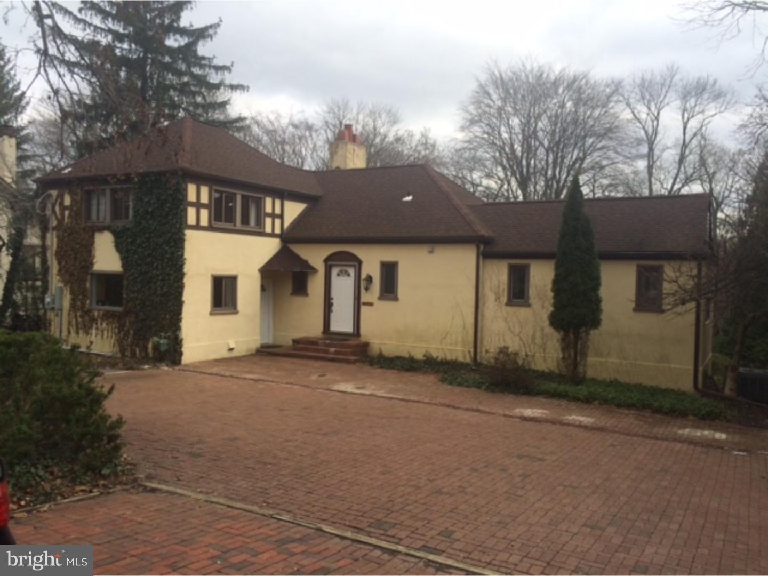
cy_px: 288
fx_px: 643
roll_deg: +0.6
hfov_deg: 61.7
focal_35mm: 29
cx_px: 384
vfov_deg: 48.2
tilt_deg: -0.6
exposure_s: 1/789
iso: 32
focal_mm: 4.15
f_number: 2.2
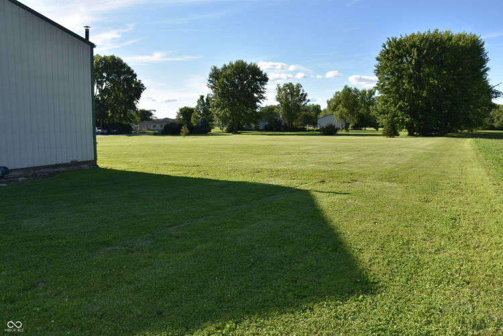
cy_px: 168
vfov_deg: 47.9
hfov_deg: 67.4
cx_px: 252
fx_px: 377
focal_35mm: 27
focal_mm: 18
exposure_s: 1/250
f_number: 7.1
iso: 100
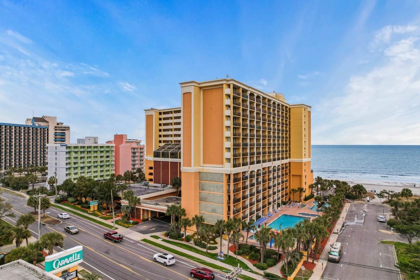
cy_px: 140
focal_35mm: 22
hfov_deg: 78.6
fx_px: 257
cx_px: 210
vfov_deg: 57.2
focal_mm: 8.38
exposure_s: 1/50
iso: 100
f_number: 2.8
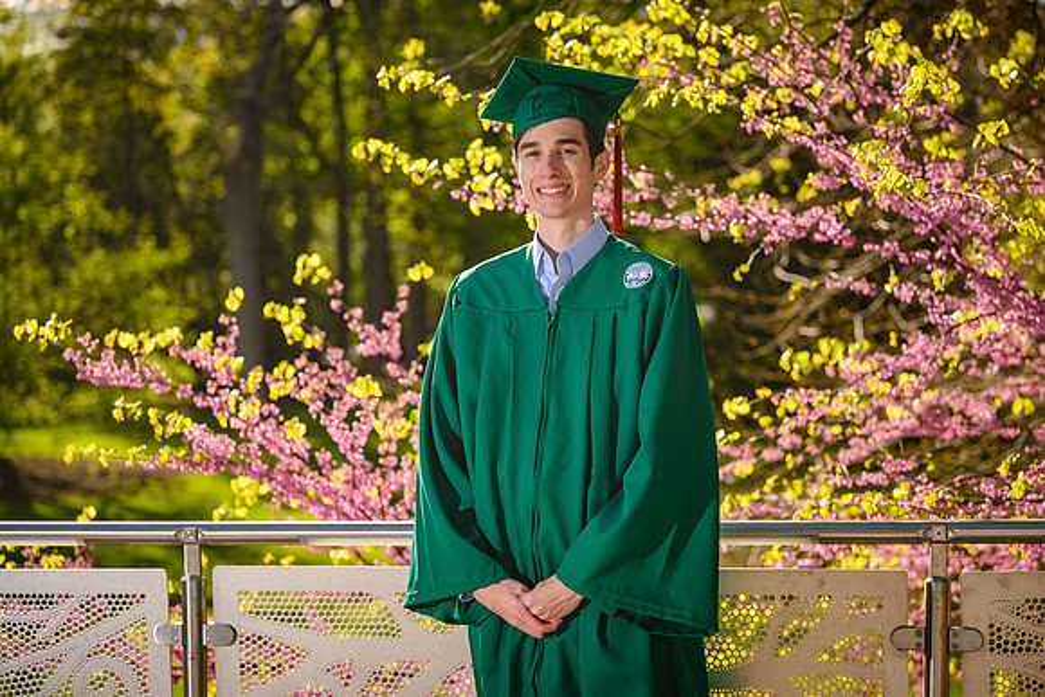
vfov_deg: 17.6
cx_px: 576
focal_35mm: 78
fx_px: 2256
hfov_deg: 26.1
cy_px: 349
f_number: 2.8
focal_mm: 70
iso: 100
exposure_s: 1/1000
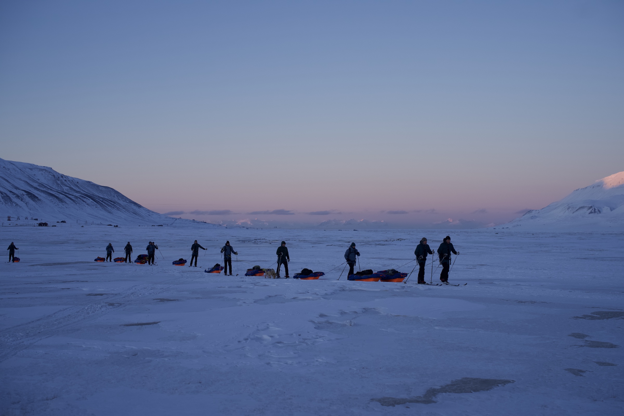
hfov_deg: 39.6
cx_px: 312
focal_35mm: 50
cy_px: 208
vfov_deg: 27.0
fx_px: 867
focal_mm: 50
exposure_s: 1/1000
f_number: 3.5
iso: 500
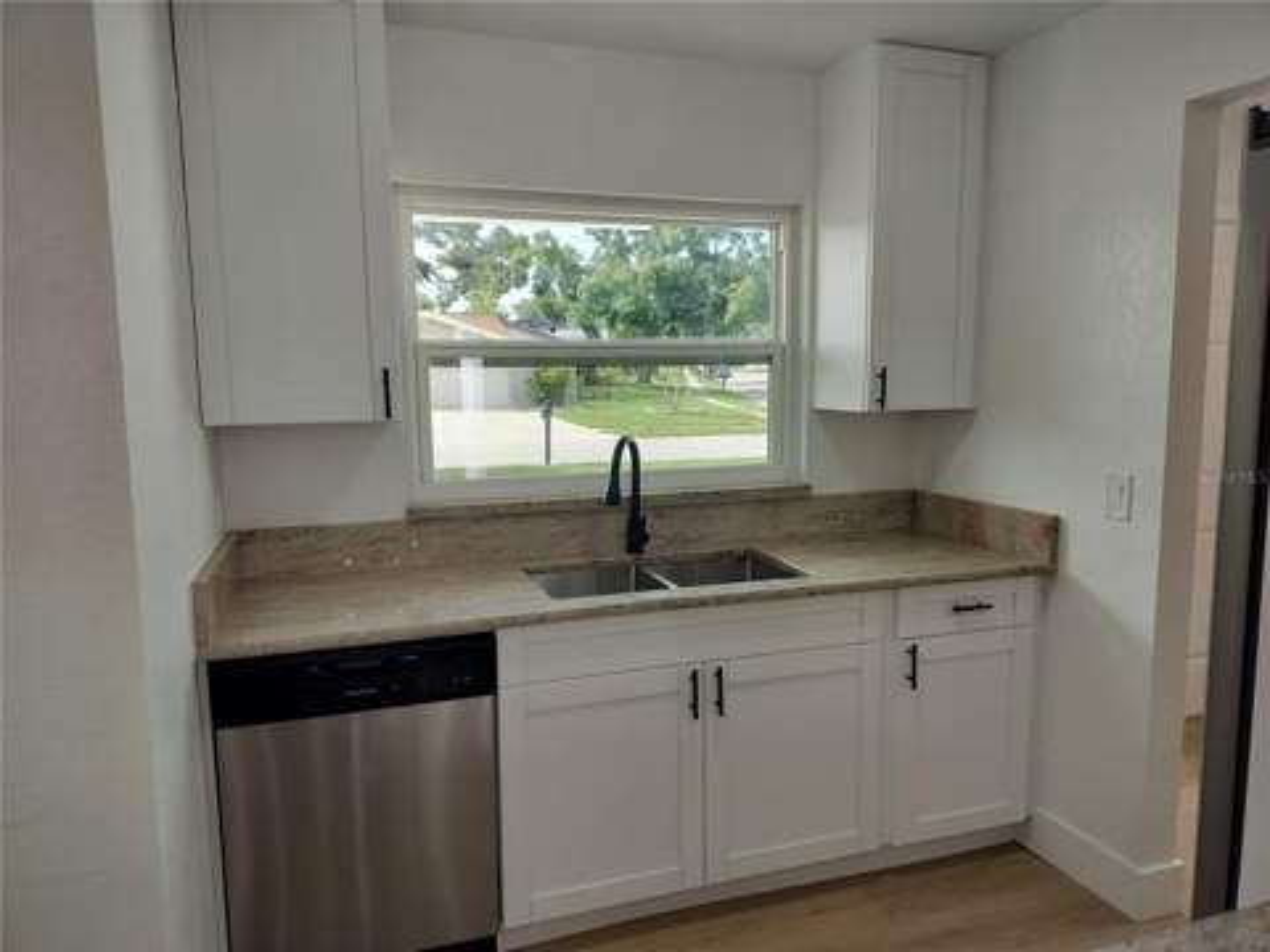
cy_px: 476
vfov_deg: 56.8
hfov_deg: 71.6
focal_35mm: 24
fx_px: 881
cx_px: 635
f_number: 1.7
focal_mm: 5.24
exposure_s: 1/120
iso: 100
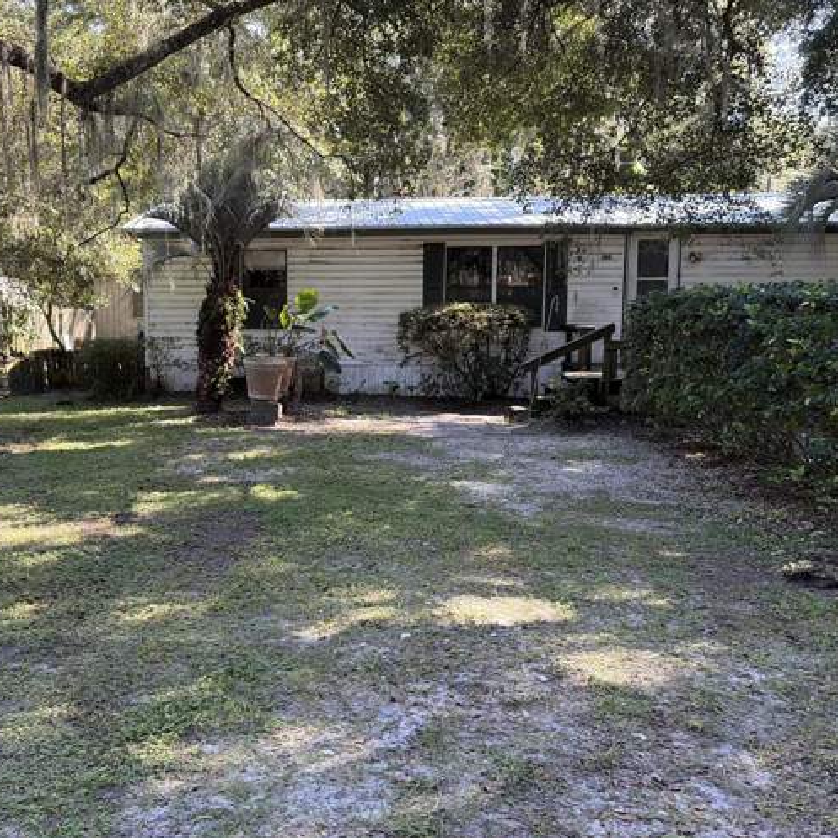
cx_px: 298
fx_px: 1013
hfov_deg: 44.4
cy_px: 423
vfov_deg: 44.9
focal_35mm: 37
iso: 50
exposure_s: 1/179
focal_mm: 5.96
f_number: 1.6
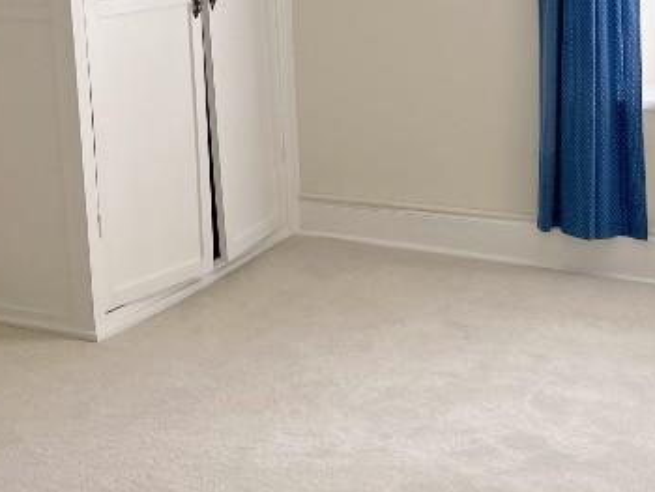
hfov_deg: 25.5
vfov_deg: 19.1
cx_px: 423
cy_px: 58
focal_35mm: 76
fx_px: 1439
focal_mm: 5.1
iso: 50
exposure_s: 1/222
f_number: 1.6
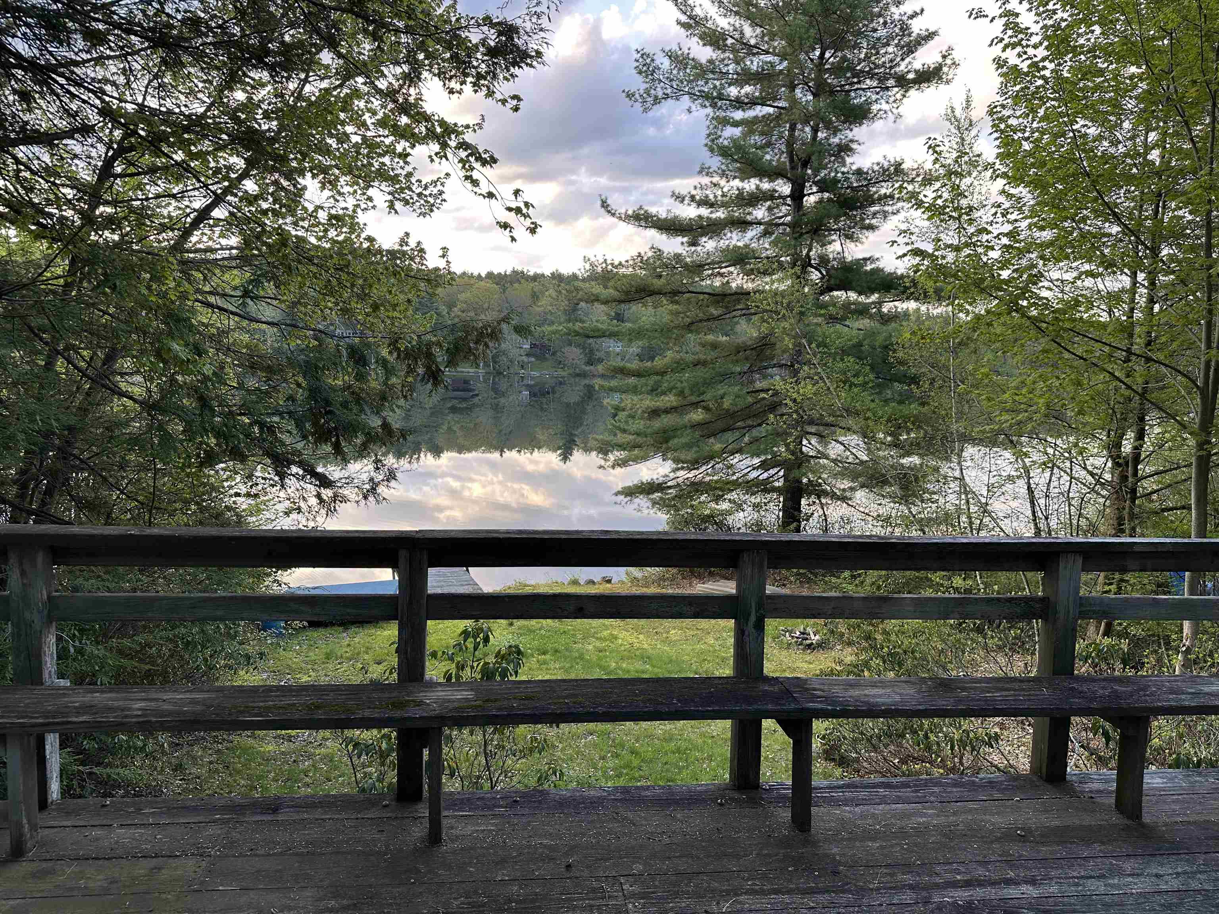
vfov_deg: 56.8
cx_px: 610
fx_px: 845
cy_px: 457
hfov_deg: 71.6
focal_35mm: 24
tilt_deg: -6.4
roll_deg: -1.6
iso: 80
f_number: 1.78
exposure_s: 1/302
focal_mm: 6.86
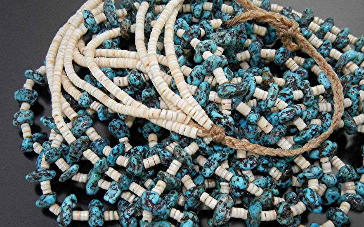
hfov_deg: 41.8
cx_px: 200
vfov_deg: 26.8
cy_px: 128
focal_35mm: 48
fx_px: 476
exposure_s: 1/30
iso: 800
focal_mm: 7.1
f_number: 7.4
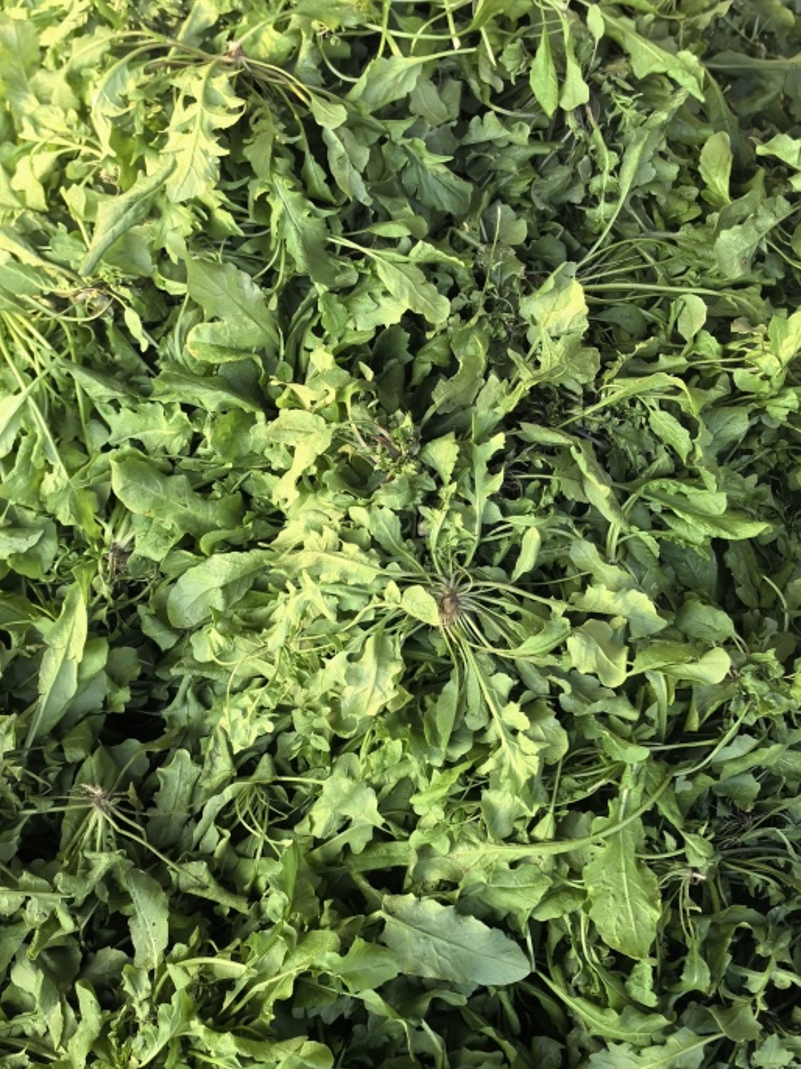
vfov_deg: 44.6
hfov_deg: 34.2
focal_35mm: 42
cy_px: 627
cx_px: 474
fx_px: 1297
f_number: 2
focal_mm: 5.75
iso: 50
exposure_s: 1/101
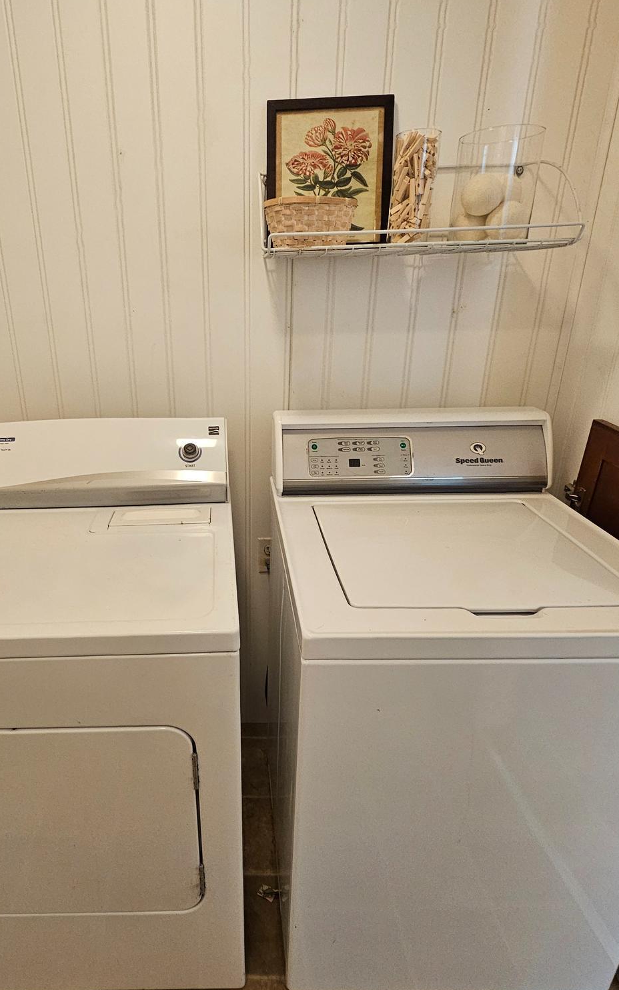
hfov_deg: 61.1
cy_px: 505
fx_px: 513
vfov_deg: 88.0
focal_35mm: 19
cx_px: 218
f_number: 2.2
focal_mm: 2.2
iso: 500
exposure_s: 1/30
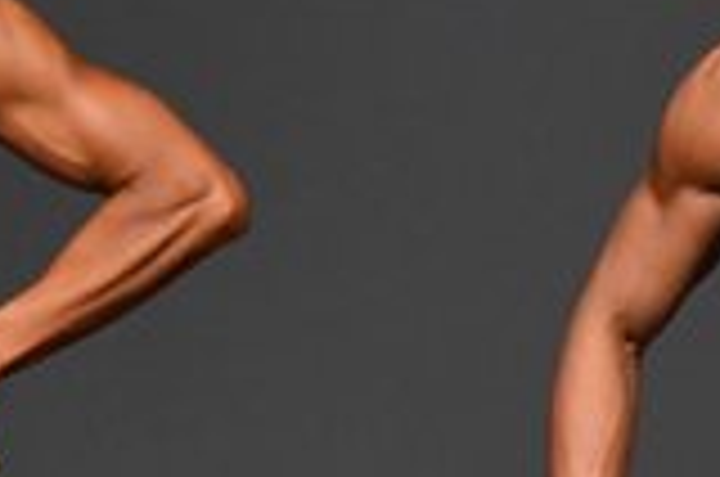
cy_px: 639
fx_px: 30539
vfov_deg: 0.9
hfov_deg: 1.4
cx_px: 461
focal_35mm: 1530
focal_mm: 210
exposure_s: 1/400
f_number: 5.6
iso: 2500
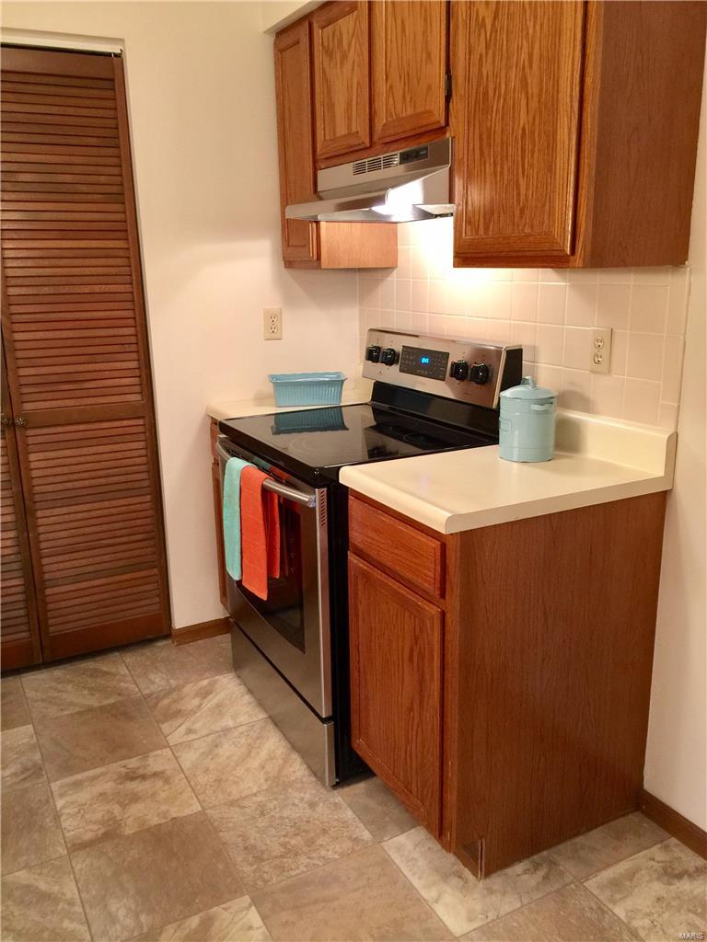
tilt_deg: -15.2
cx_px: 354
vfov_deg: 61.7
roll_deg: +0.4
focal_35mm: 29
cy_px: 471
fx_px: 790
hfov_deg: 48.2
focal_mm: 4.15
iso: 64
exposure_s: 1/15
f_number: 2.2
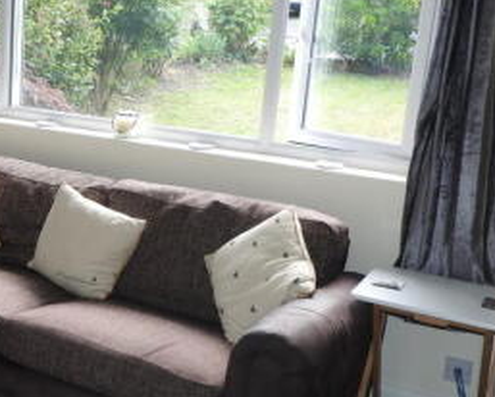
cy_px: 217
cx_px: 26
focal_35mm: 62
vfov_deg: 24.6
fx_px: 909
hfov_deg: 28.9
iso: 100
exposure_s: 1/50
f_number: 3.5
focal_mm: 5
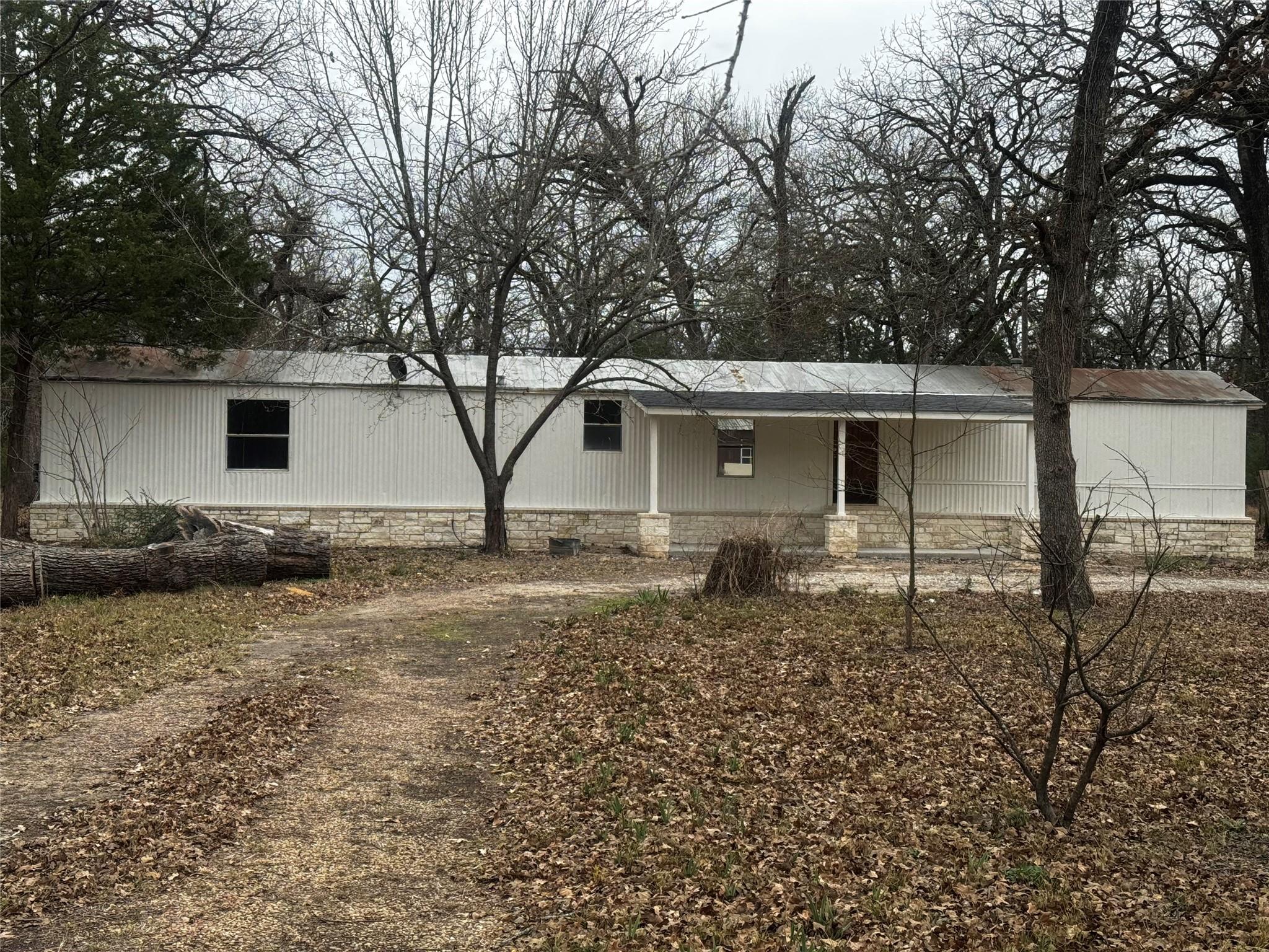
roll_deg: -0.6
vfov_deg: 30.3
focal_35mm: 48
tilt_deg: -0.2
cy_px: 476
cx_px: 634
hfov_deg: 39.7
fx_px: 1760
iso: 64
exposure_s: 1/1427
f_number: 1.78
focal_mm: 6.76
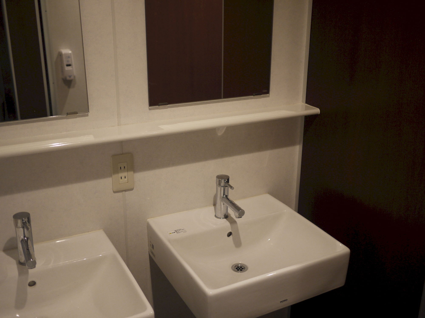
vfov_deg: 36.0
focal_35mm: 40
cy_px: 159
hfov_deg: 46.8
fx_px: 491
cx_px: 212
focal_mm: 20
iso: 320
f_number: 1.7
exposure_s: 1/30
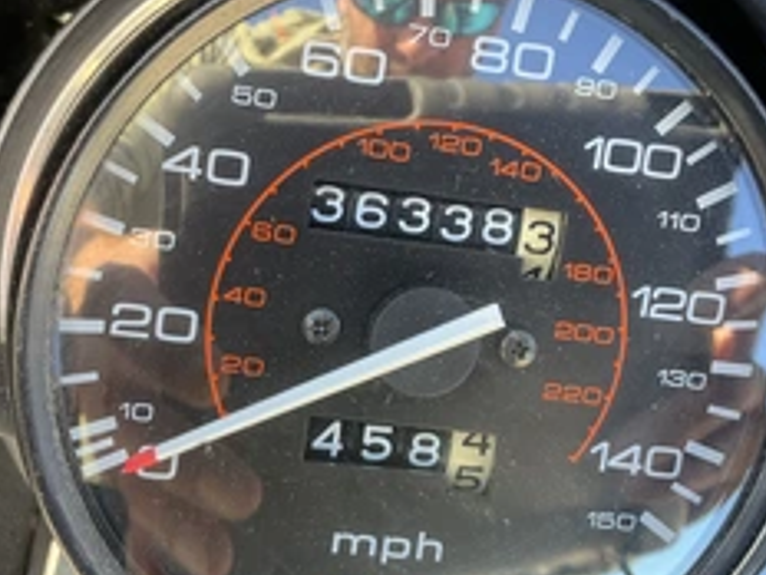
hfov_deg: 38.1
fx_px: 1106
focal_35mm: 50
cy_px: 274
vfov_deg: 29.1
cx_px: 337
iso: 64
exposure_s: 1/104
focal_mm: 3
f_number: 1.8
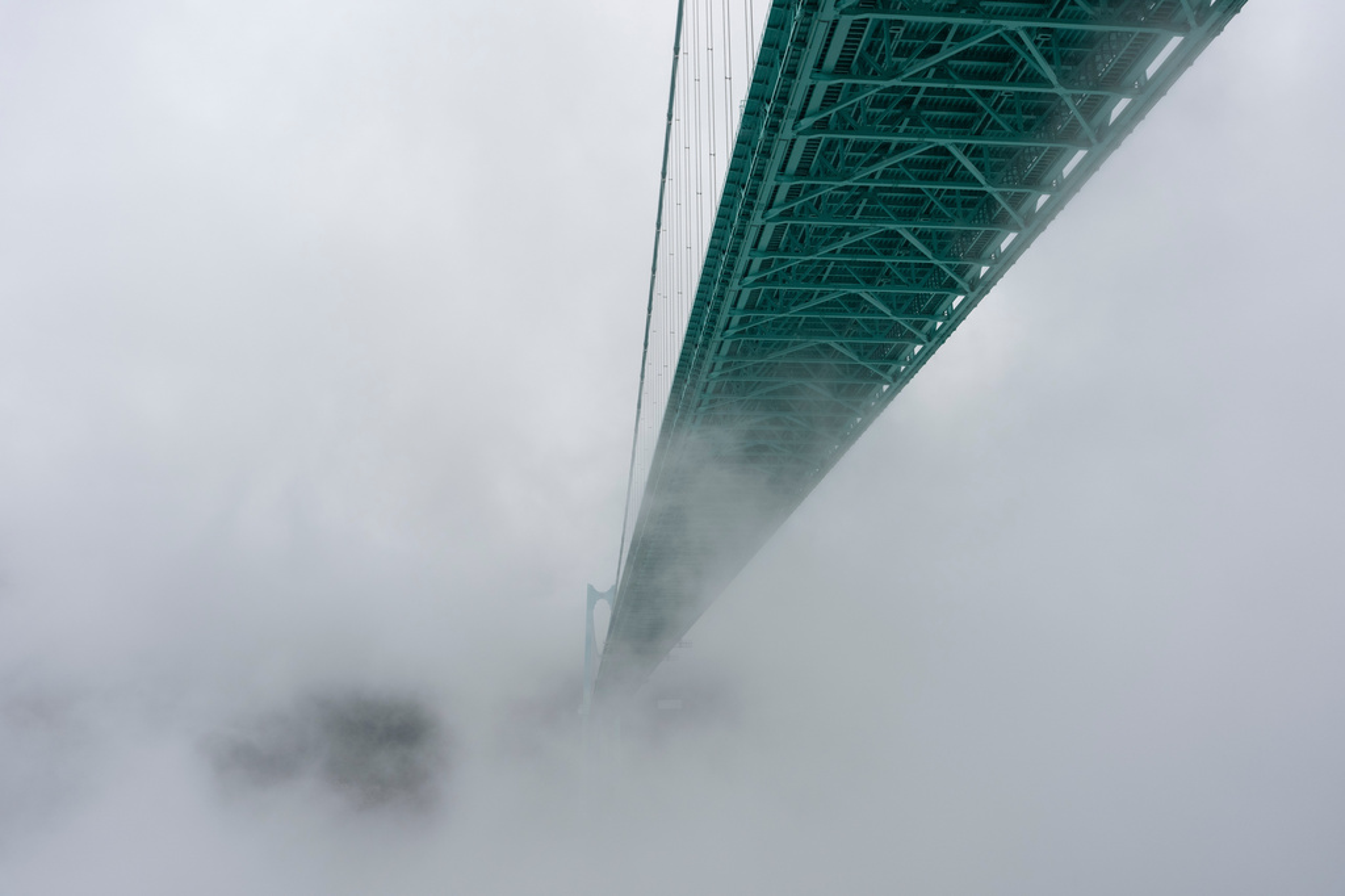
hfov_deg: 63.7
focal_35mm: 29
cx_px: 672
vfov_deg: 44.9
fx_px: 1083
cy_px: 448
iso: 640
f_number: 6.3
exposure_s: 1/640
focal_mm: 29
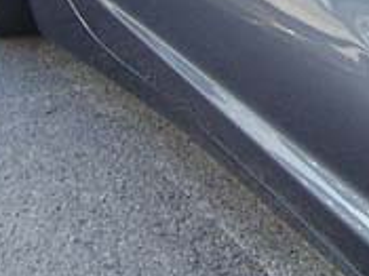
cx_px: 274
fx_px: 1854
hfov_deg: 11.3
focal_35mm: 174
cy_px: -115
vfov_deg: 8.4
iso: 80
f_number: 2.8
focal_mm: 6.3
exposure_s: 1/250
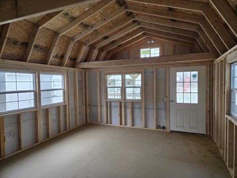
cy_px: 89
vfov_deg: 58.9
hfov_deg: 73.9
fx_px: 157
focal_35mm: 23
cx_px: 118
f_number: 1.8
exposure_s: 1/180
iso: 200
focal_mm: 5.4
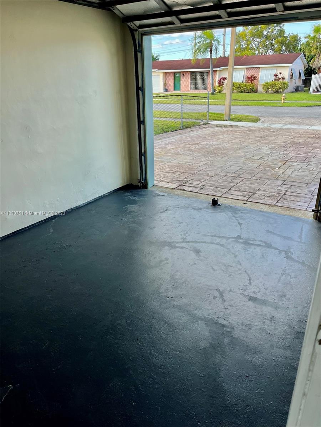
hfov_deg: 53.1
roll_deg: +1.4
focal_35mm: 26
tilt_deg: -21.9
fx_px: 321
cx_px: 160
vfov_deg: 67.3
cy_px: 214
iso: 50
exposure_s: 1/412
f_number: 1.6
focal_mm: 5.1
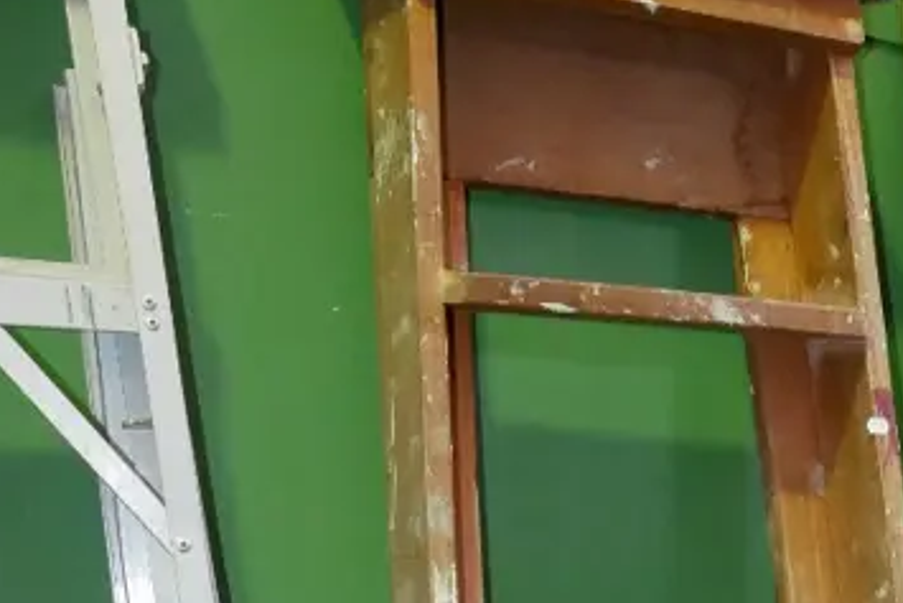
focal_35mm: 78
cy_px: 1076
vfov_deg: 15.2
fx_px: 1957
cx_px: 836
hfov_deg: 25.1
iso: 3200
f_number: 5.6
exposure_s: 1/100
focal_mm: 13
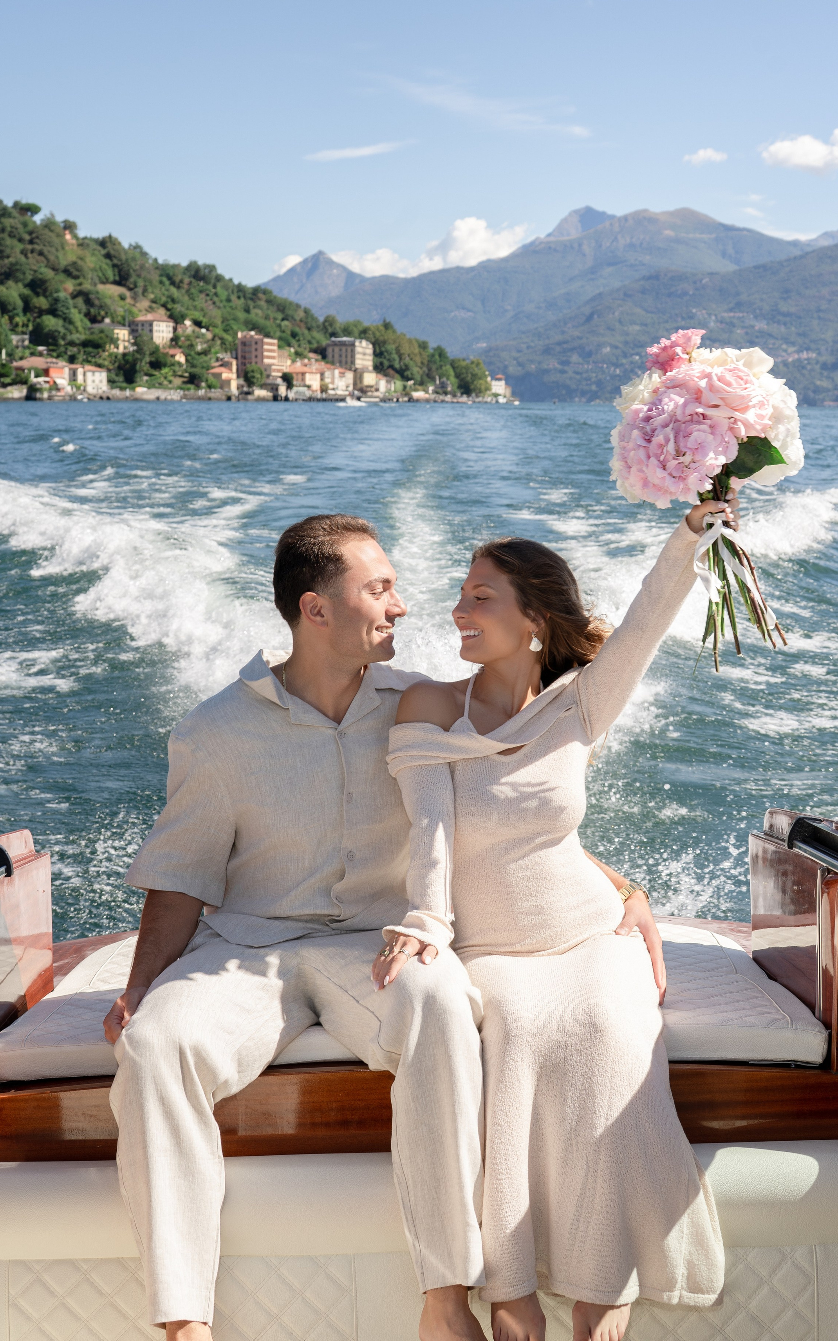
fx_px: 1462
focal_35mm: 40
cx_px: 411
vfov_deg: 49.3
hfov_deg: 32.0
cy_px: 677
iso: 100
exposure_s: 1/250
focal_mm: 35
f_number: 7.1
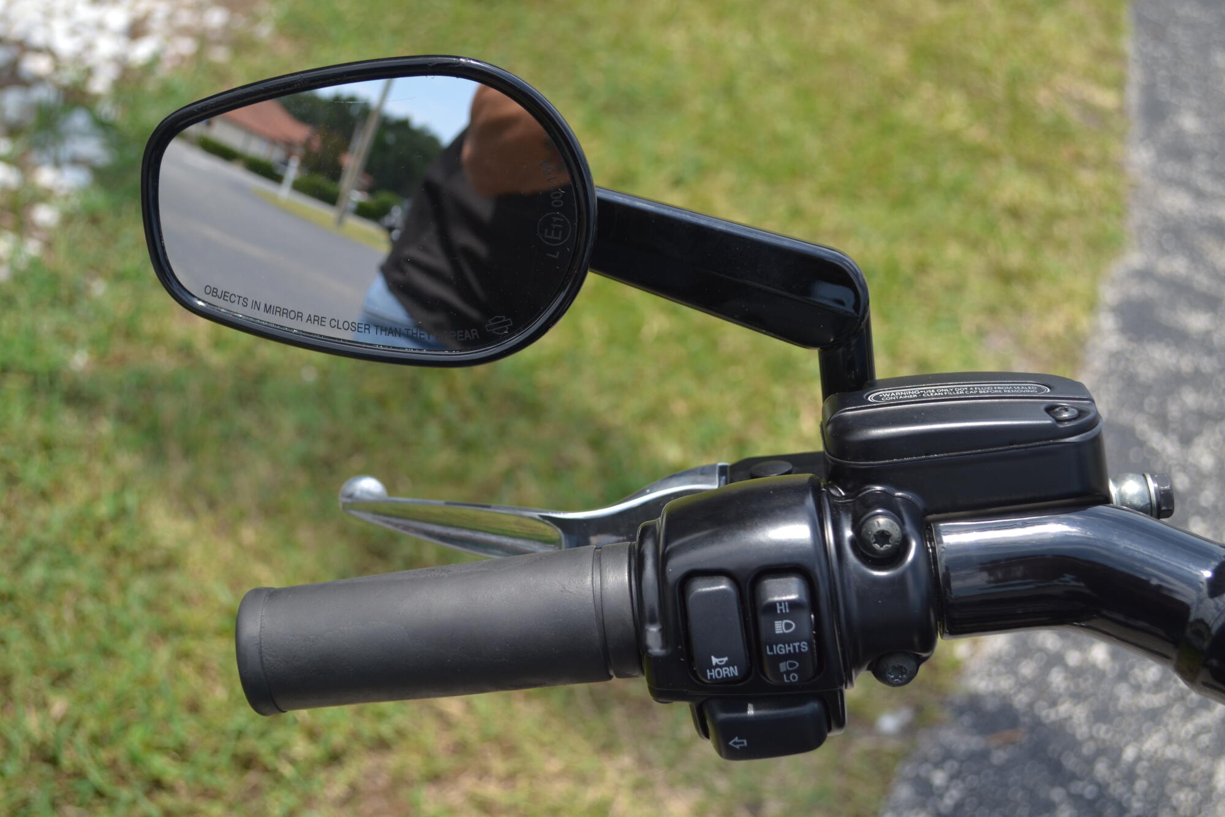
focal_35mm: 52
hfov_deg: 37.9
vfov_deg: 25.7
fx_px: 1786
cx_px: 612
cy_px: 408
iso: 100
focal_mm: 35
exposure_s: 1/320
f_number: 5
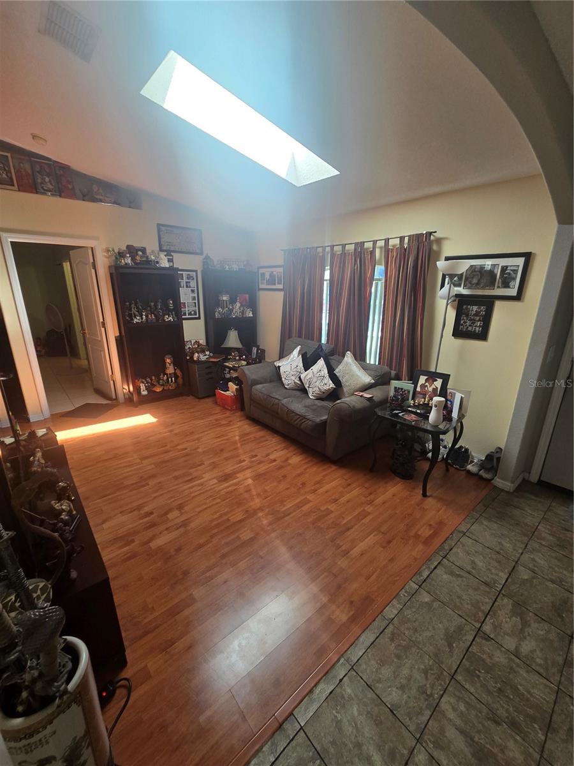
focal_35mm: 13
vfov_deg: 106.2
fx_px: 287
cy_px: 383
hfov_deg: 89.9
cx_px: 287
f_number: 2.2
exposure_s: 1/60
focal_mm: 2.2
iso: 100
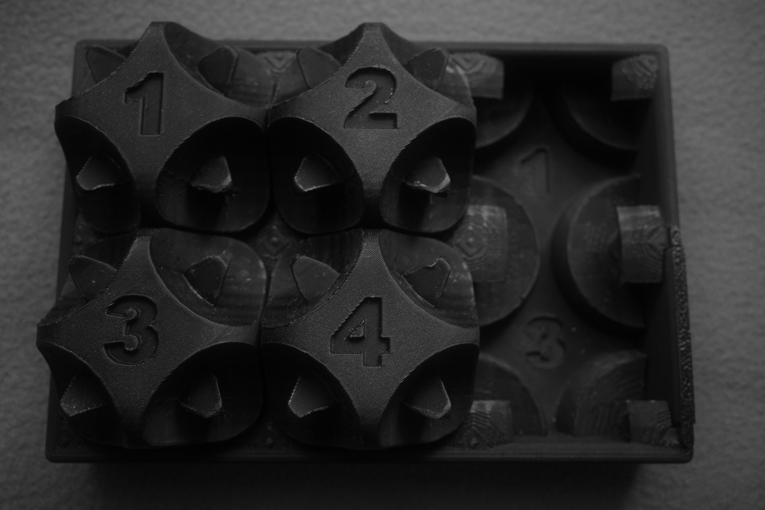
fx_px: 595
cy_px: 255
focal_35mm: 28
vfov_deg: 46.4
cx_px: 382
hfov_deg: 65.5
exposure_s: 1/50
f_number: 6.3
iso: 800
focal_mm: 18.3
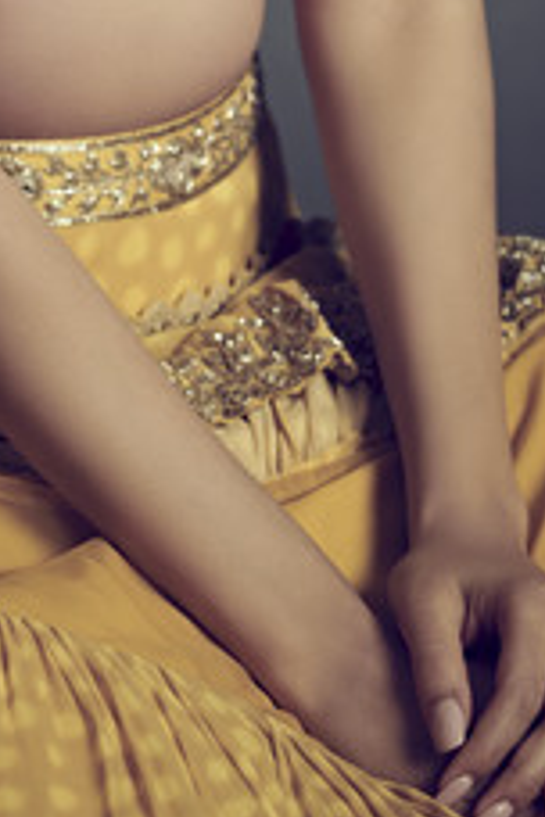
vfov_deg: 8.5
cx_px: 206
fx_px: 5427
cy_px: -265
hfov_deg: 5.7
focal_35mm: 239
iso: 64
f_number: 4.5
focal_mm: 85
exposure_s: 1/200
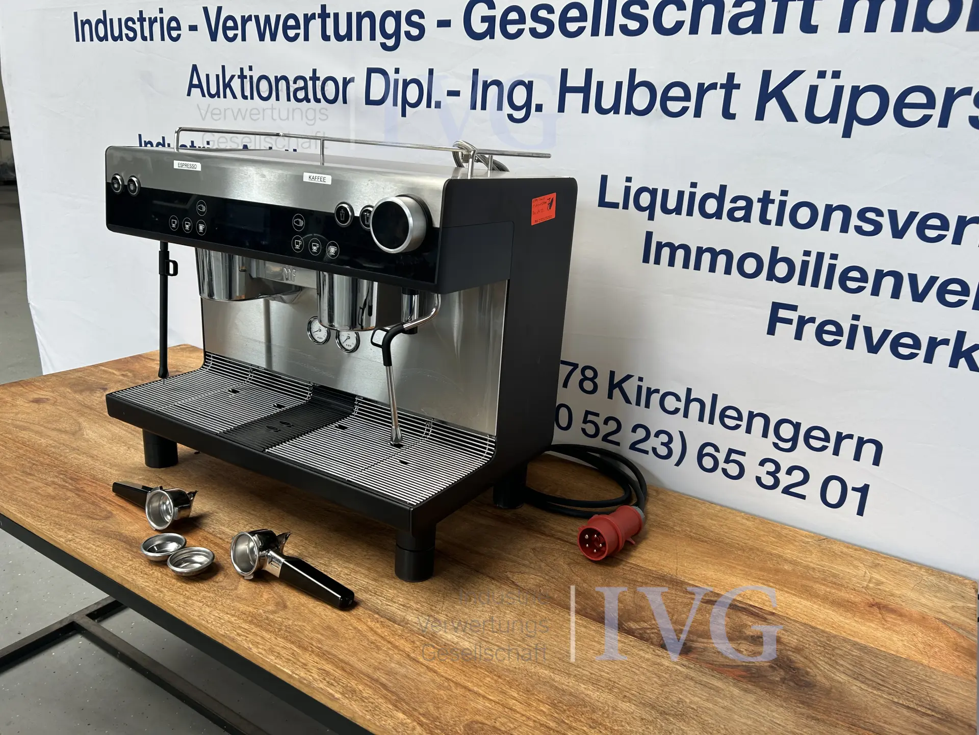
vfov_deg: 53.1
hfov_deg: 67.3
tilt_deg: -16.9
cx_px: 490
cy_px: 368
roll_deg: -4.2
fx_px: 735
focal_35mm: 26
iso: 50
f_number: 1.5
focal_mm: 5.7
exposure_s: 1/121
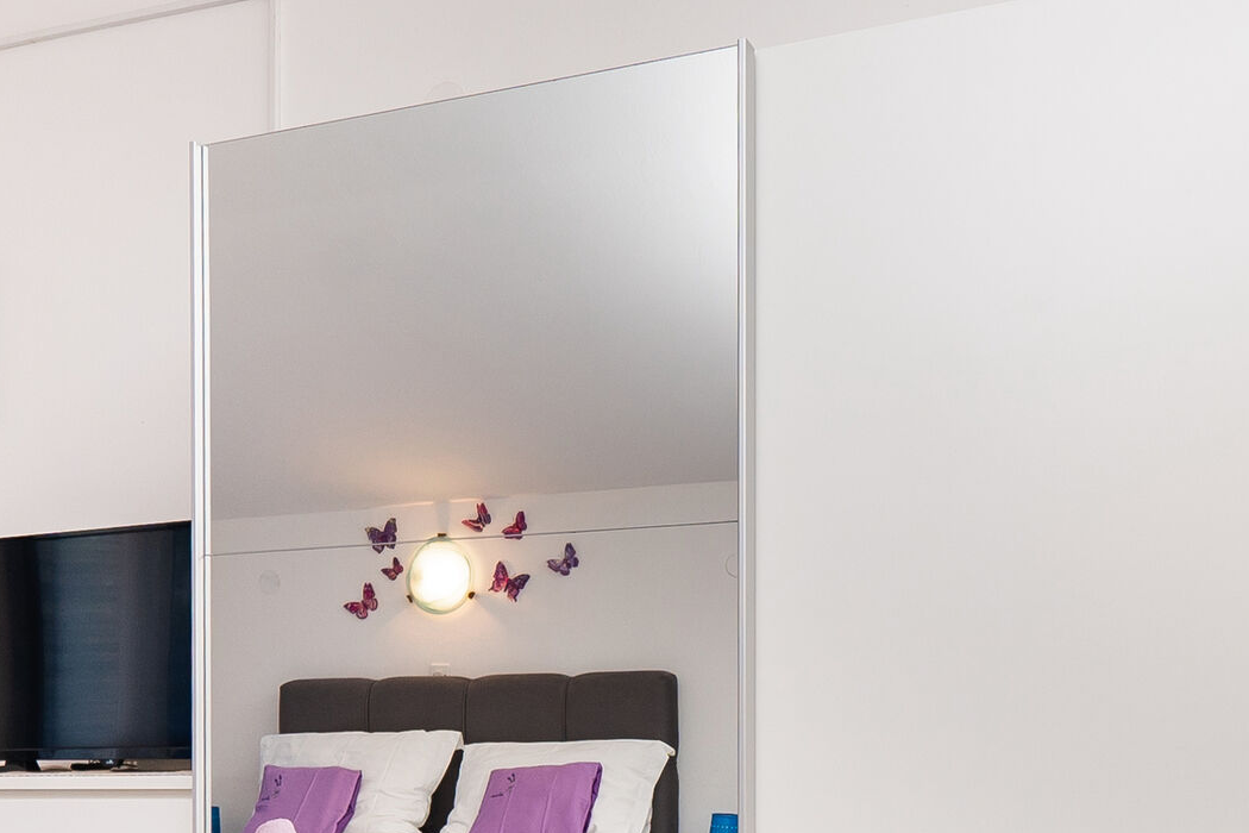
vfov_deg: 31.6
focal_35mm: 40
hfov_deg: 48.5
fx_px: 1388
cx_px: 642
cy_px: 767
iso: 200
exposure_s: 1/30
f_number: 8
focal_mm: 10
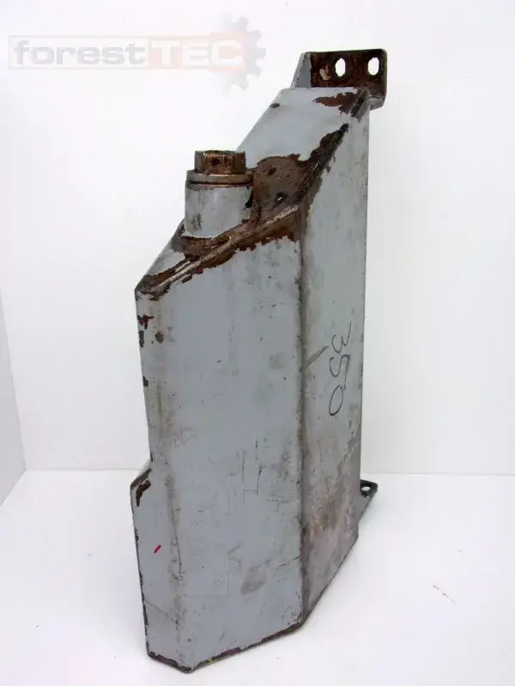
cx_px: 258
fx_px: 655
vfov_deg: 55.4
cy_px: 343
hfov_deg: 42.9
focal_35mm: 33
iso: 80
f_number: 3.7
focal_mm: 5.9
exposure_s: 1/420
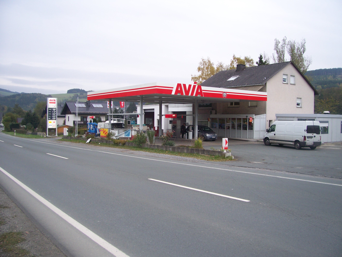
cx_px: 171
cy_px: 128
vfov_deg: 41.8
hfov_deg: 53.9
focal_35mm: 34
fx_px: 336
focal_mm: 5.6
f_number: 2.7
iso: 80
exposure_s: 1/100
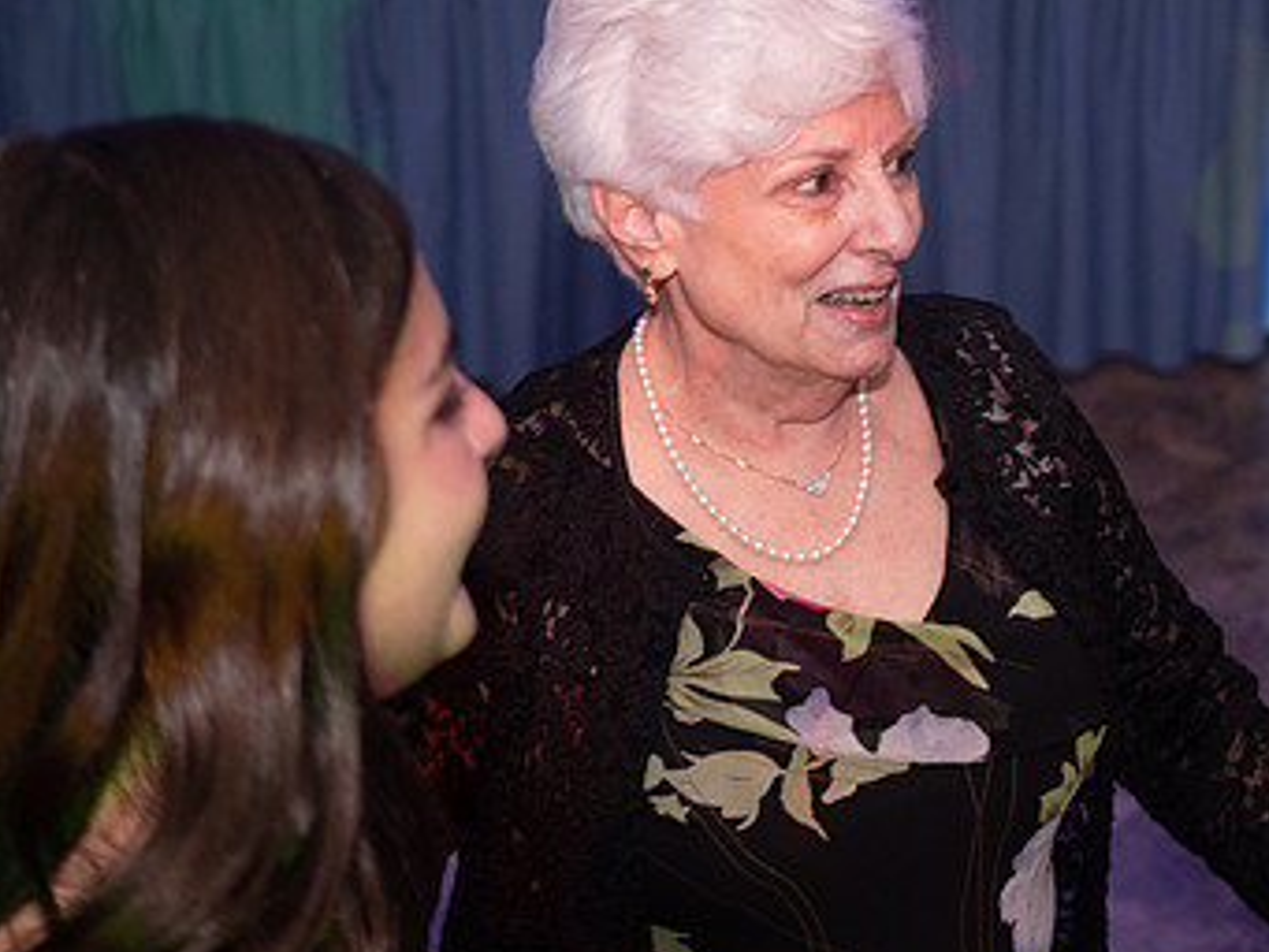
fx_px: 3117
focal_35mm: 85
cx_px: 927
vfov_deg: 17.4
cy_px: 381
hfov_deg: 22.8
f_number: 1.7
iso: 800
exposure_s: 1/160
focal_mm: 25
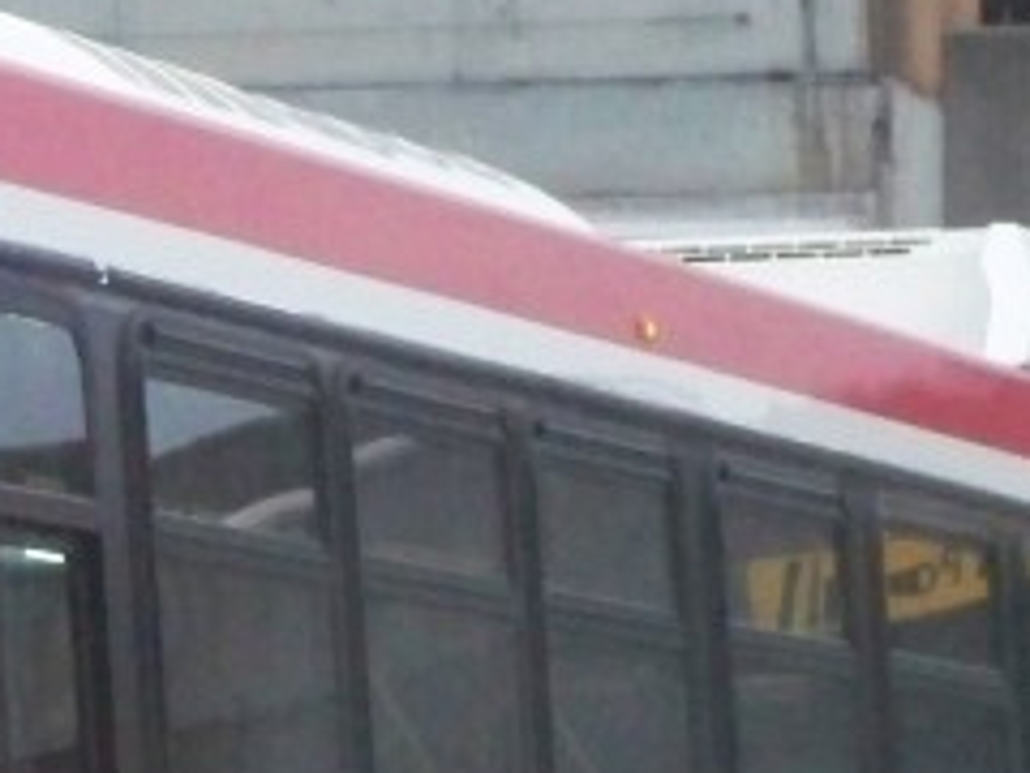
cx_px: -455
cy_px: 769
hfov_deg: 4.4
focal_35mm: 448
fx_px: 13330
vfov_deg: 3.3
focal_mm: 18.8
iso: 800
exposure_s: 1/100
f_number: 5.7
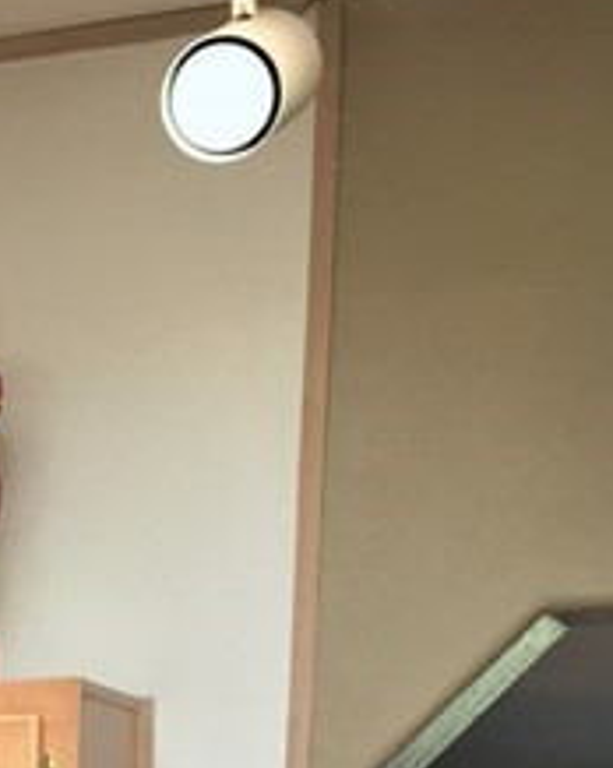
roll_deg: -0.3
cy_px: 1307
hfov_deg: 10.5
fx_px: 3020
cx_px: -655
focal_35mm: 133
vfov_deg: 13.3
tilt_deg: -5.8
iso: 25
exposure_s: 1/30
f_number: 2.2
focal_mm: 4.15
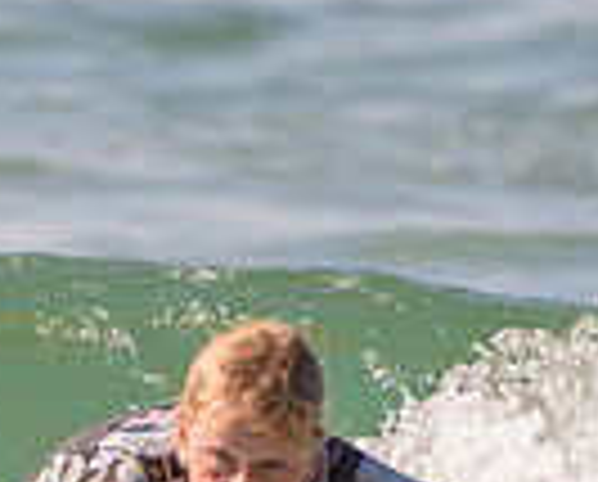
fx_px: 44468
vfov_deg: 0.6
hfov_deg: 0.8
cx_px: -229
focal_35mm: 2507
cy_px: 606
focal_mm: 500
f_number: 5.6
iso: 320
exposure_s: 1/2000
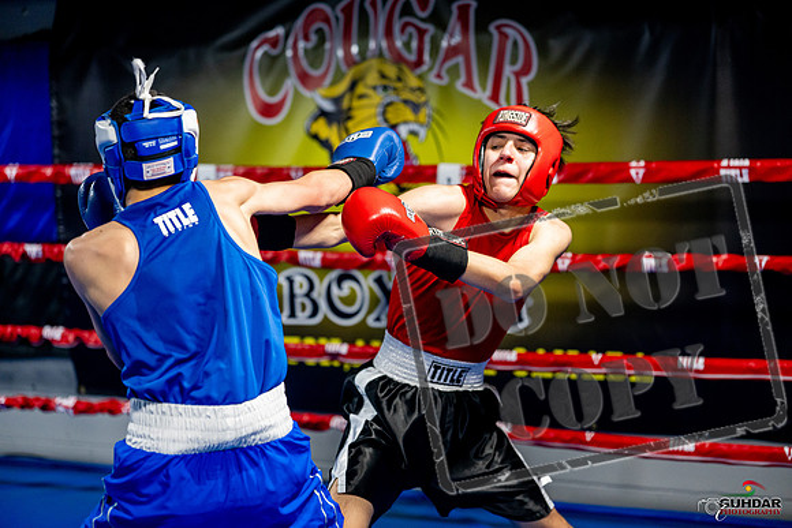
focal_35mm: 76
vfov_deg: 18.0
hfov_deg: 26.6
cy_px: 264
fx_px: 1672
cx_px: 396
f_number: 2
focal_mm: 76
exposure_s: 1/1000
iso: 4000
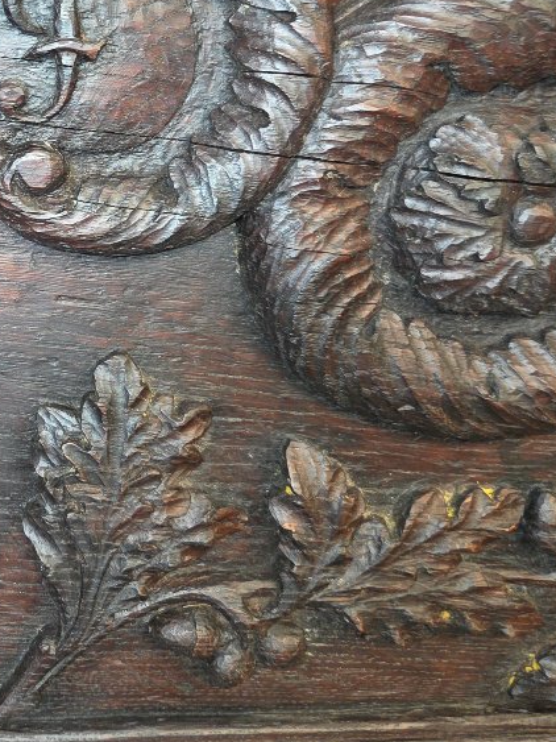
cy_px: 175
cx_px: 4
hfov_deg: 28.0
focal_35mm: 49
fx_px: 1050
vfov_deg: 37.8
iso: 100
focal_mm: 5.4
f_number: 1.8
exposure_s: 1/40
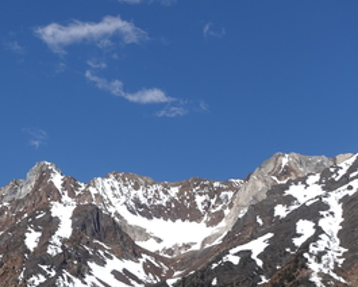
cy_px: 171
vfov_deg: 14.7
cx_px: 62
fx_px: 1113
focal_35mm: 105
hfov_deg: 18.1
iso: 100
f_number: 4
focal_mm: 19.95
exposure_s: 1/160
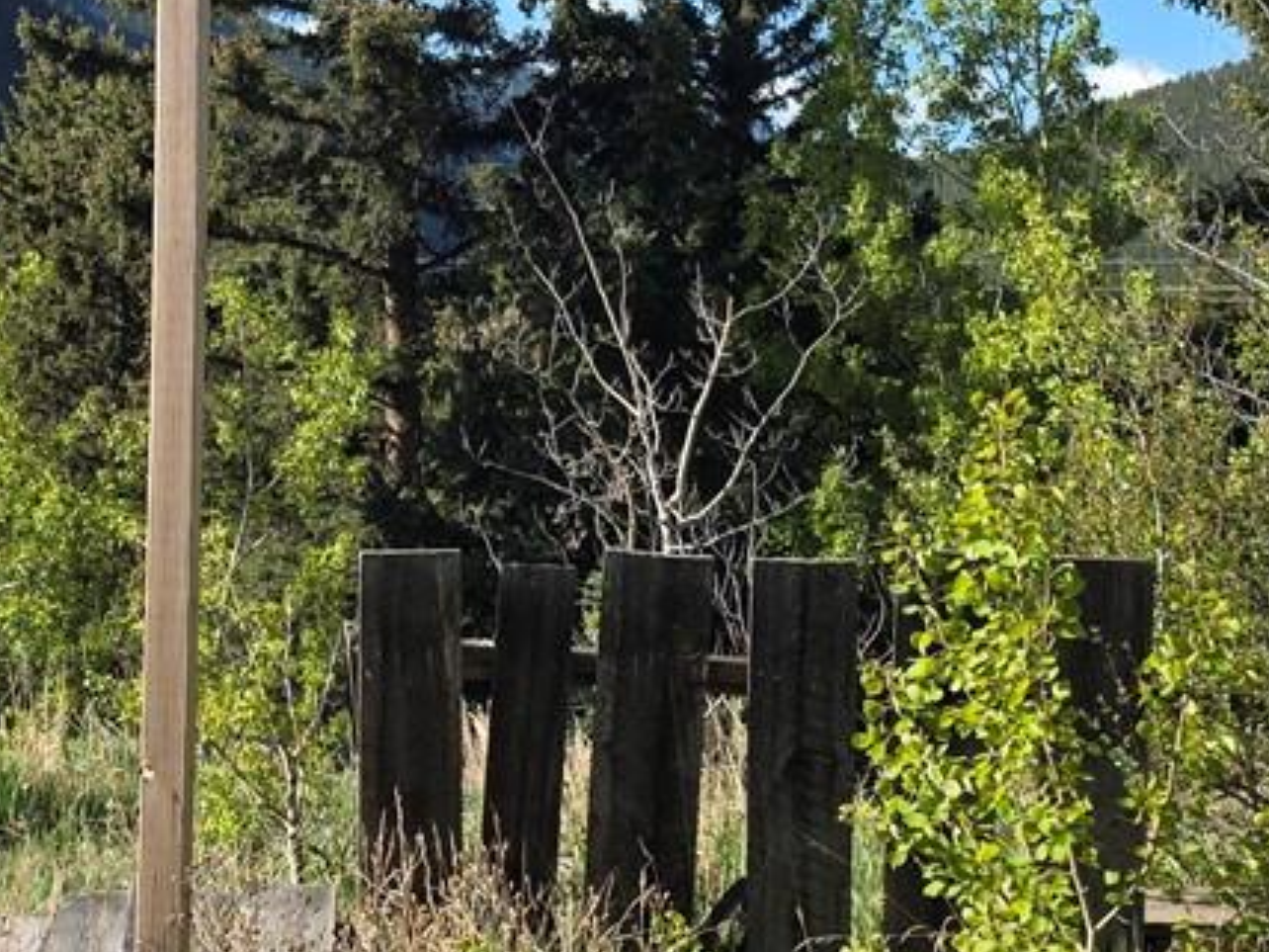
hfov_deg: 21.9
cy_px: 178
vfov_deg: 17.0
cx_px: 9
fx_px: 3153
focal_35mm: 86
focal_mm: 6.3
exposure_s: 1/3747
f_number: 1.7
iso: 80
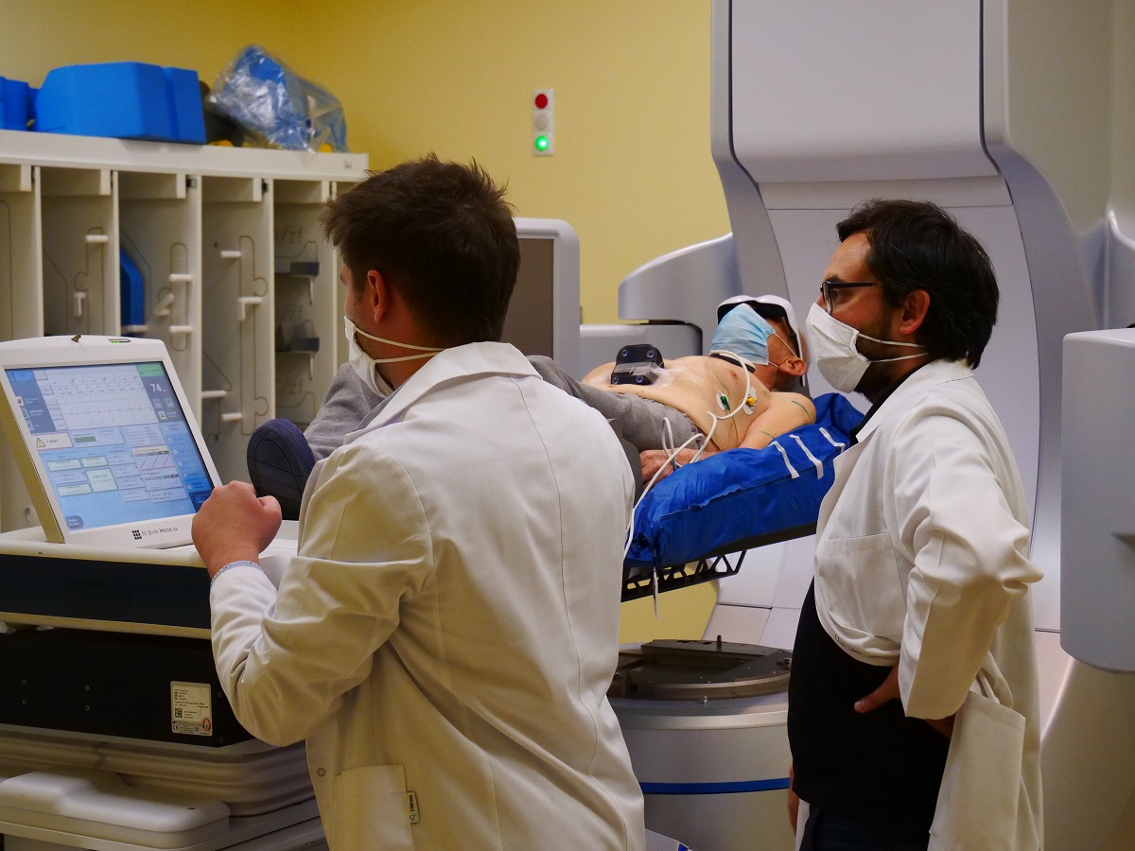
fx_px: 2164
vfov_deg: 22.3
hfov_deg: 29.4
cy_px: 426
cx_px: 568
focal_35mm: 66
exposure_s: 1/200
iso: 1600
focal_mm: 33
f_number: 5.6
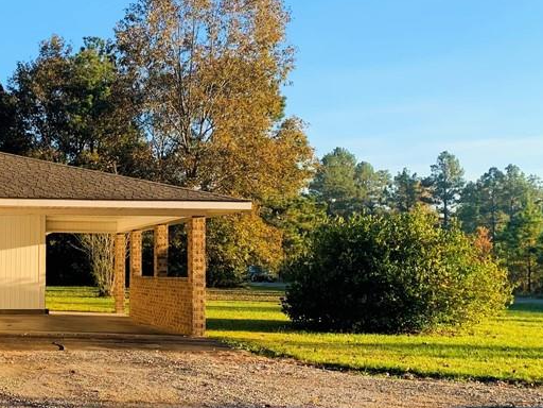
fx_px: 816
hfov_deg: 34.3
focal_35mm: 52
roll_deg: -0.4
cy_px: 232
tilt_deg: +0.9
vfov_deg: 28.0
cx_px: 31
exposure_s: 1/669
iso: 25
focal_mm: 4.25
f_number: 1.8
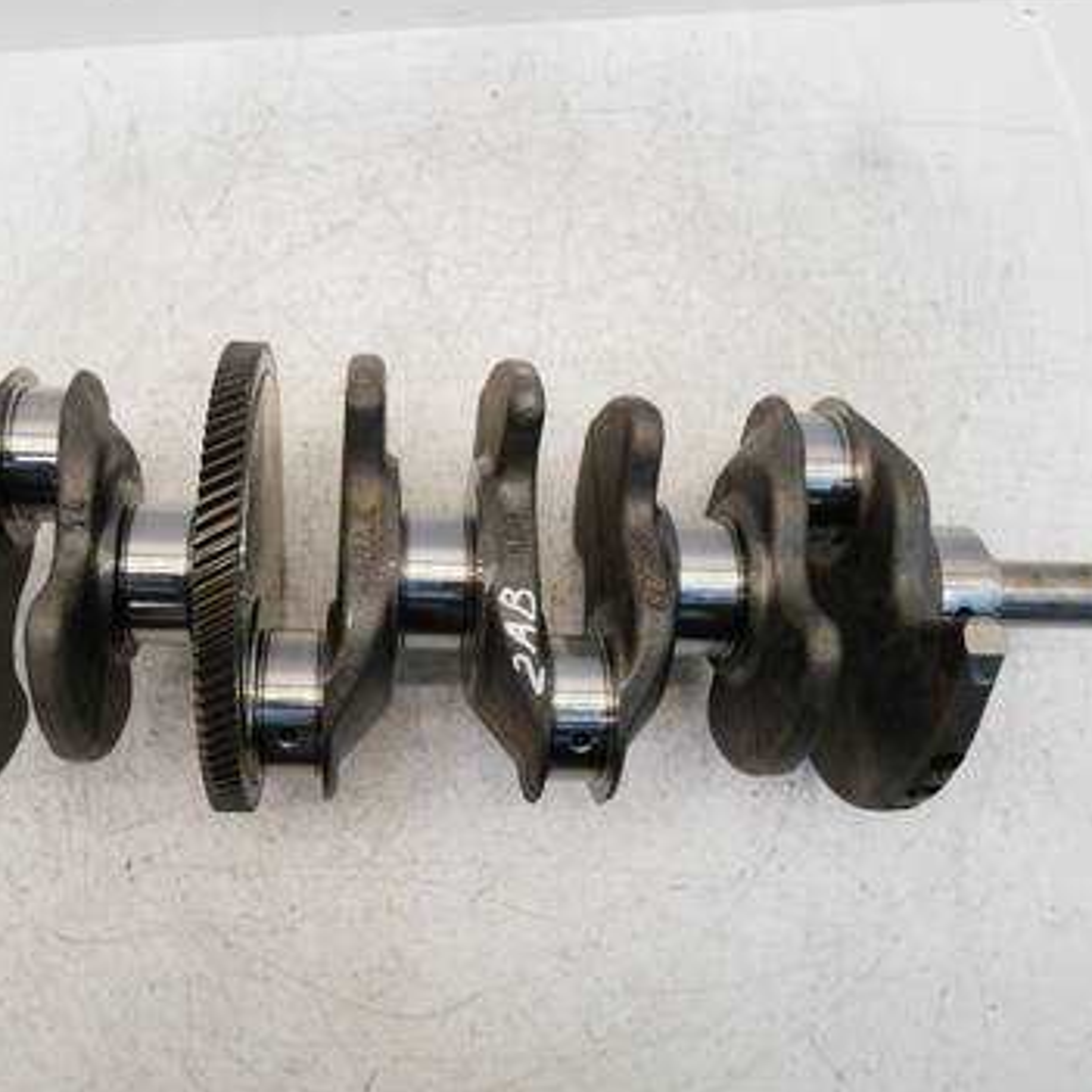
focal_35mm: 29
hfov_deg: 55.2
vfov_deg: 55.6
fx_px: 1035
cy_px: 541
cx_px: 432
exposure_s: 1/60
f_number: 3.5
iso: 400
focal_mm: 12
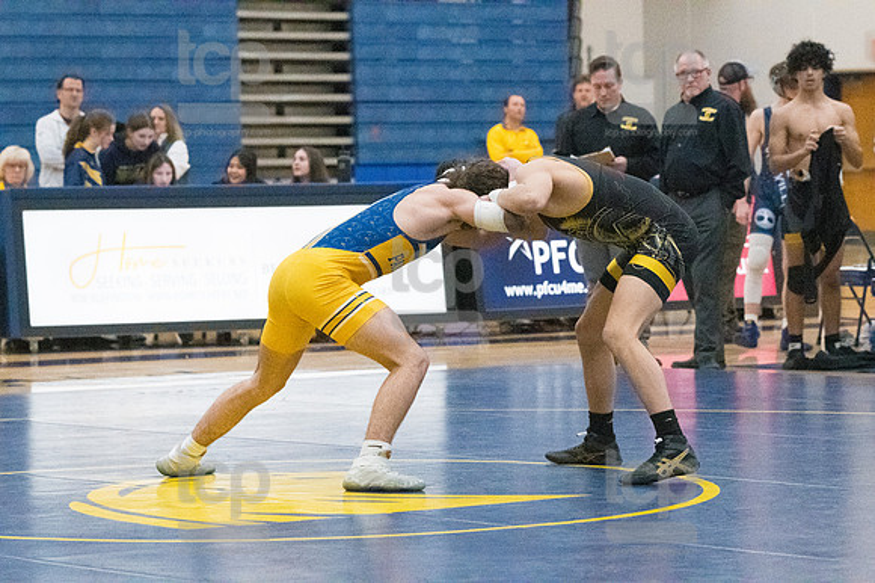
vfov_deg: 8.7
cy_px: 292
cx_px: 438
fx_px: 3814
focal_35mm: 157
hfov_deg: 13.1
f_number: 4.5
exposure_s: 1/1000
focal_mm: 105
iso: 8000
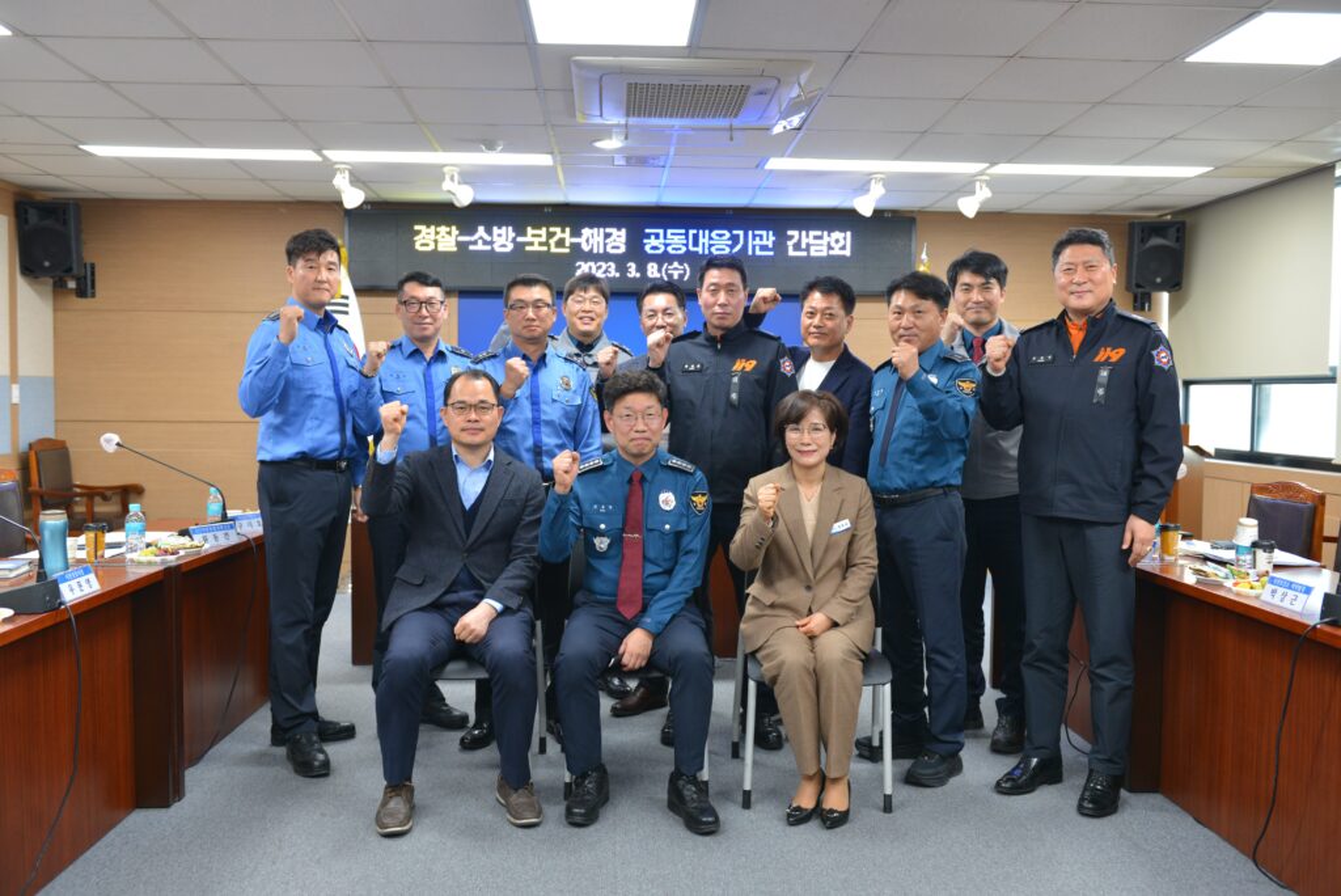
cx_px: 670
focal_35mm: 31
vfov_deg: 42.4
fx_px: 1155
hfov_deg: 60.3
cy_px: 448
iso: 720
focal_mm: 31
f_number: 4
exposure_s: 1/60
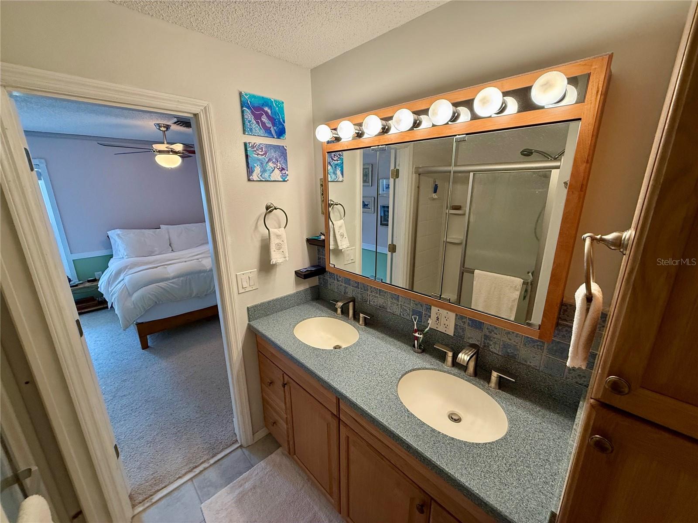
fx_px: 282
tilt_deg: -14.5
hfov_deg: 102.1
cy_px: 262
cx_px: 349
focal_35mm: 14
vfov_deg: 85.7
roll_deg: +0.6
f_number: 2.2
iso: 200
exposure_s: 1/60
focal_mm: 2.22
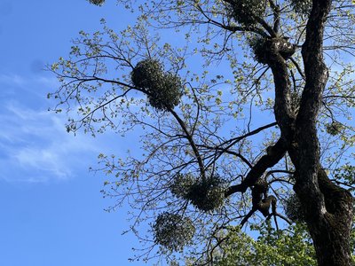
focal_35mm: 77
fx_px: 790
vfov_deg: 19.1
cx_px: 178
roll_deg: -4.0
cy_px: 133
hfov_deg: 25.3
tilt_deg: +39.1
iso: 32
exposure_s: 1/481
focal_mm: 9
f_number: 2.8
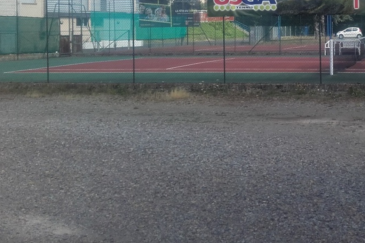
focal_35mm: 59
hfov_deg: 33.1
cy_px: 16
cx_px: 286
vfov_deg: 22.3
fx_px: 598
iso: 50
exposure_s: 1/720
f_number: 2.2
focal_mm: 3.31
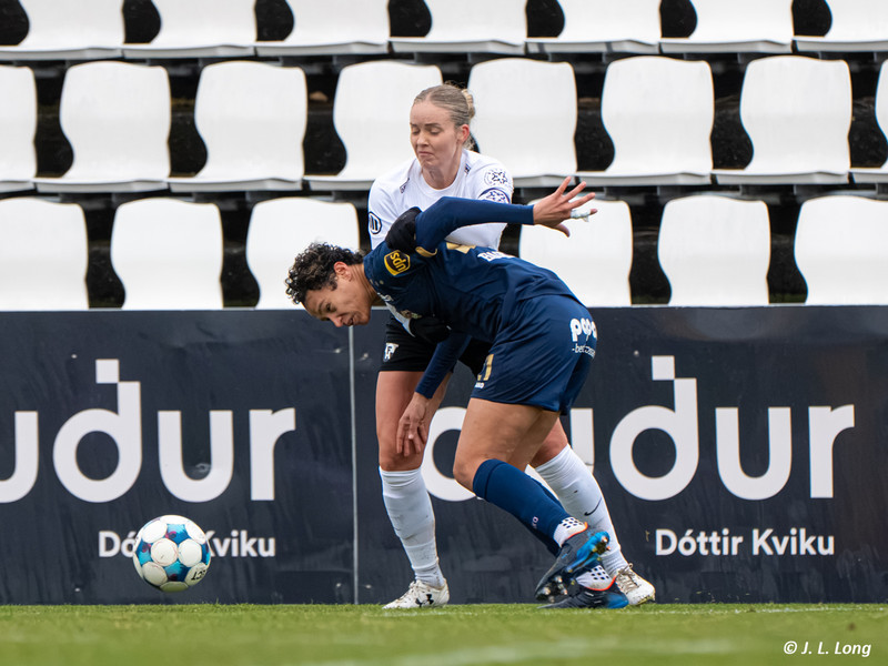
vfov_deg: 1.5
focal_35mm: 986
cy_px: 306
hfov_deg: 2.0
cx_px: 366
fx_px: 25303
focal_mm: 490
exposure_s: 1/1000
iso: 3200
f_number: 6.3
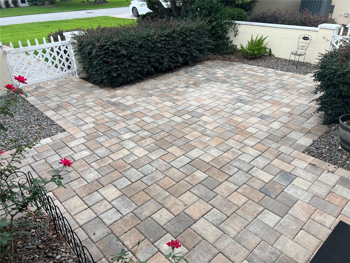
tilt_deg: -29.1
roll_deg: +1.4
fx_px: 263
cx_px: 175
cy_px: 132
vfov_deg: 53.1
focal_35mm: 26
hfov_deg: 67.3
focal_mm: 5.7
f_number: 1.5
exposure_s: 1/466
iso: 50
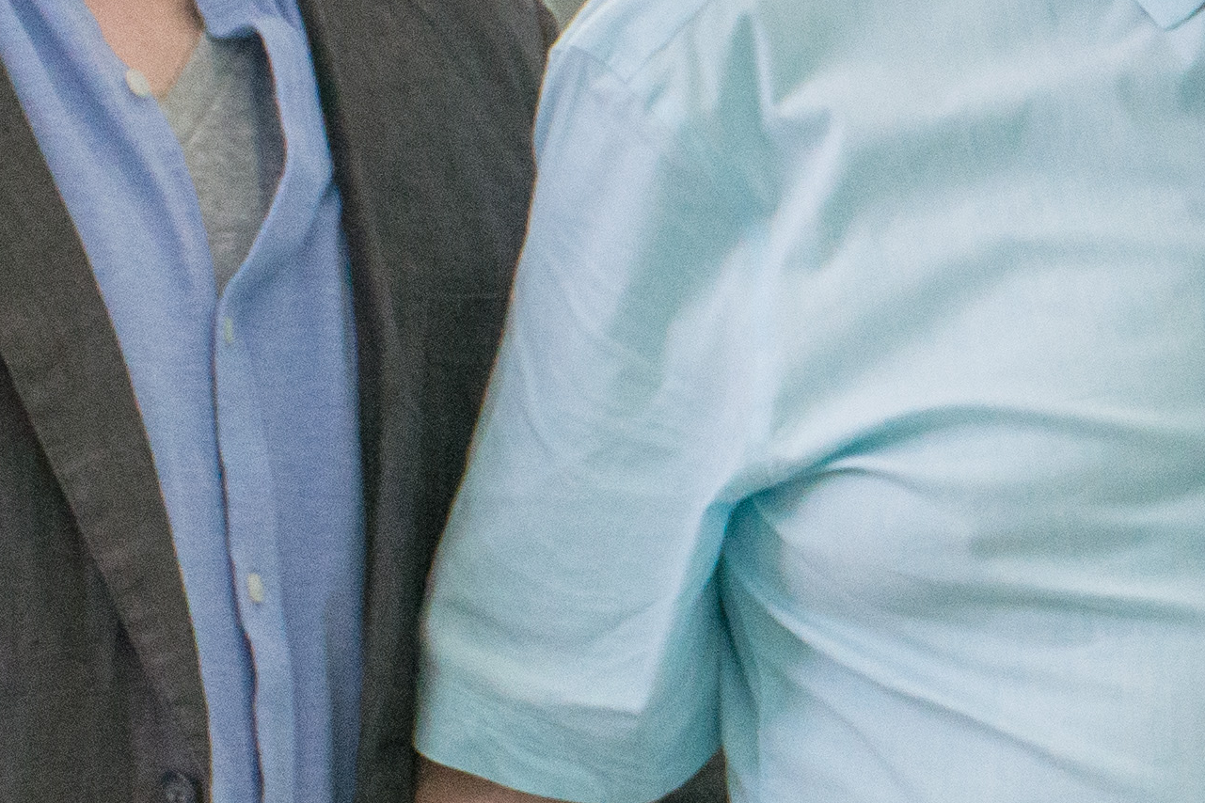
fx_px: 9874
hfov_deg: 6.9
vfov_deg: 4.7
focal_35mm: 295
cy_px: 418
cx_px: 1781
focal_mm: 42
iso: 1600
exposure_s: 1/100
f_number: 4.5
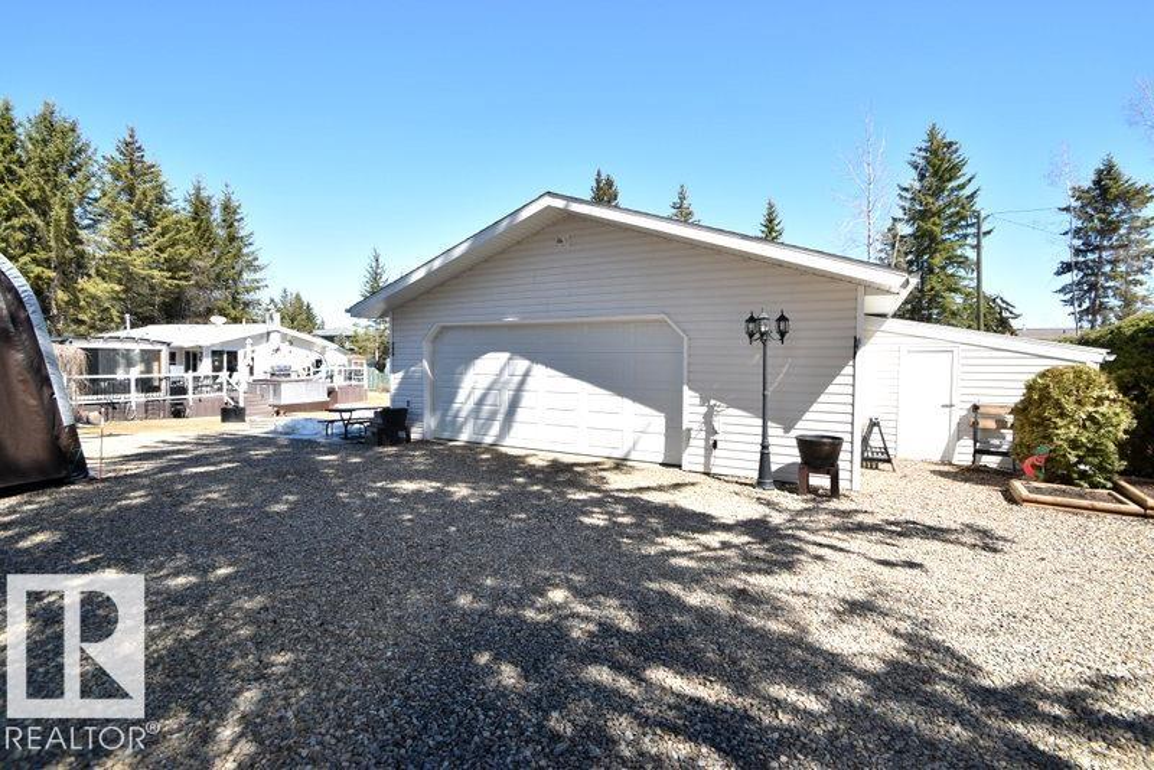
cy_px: 385
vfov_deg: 77.4
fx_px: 481
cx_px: 577
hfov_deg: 100.4
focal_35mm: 15
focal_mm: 10
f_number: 8
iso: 100
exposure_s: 1/200
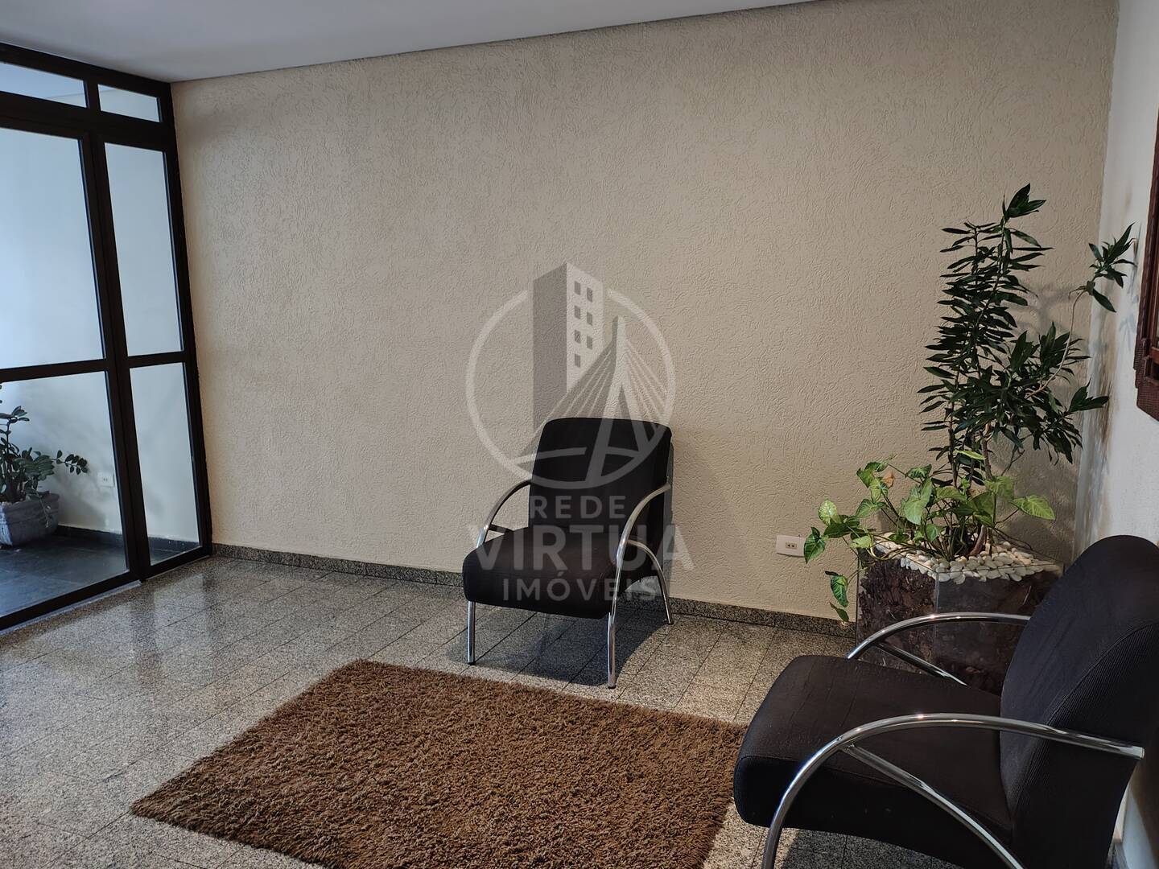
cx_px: 580
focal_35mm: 25
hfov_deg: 69.4
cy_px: 434
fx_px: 837
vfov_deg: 54.9
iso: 1290
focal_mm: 4.71
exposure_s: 1/30
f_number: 1.7
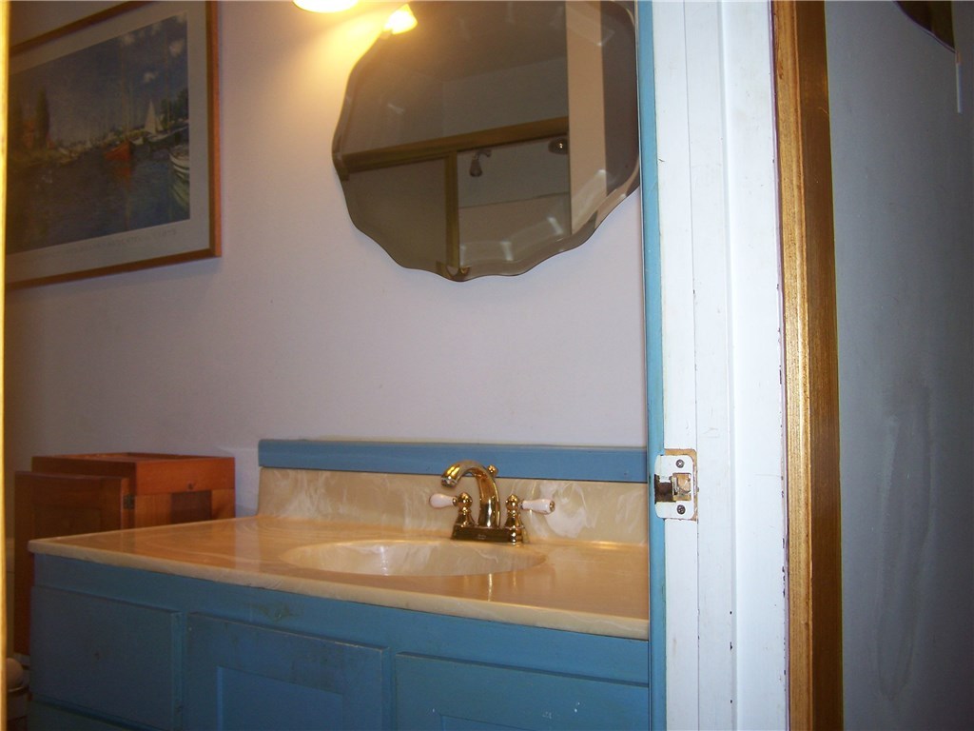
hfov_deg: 49.0
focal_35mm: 38
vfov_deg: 37.7
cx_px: 487
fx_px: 1069
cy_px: 366
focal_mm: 6.3
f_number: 2.8
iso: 80
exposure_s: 1/60
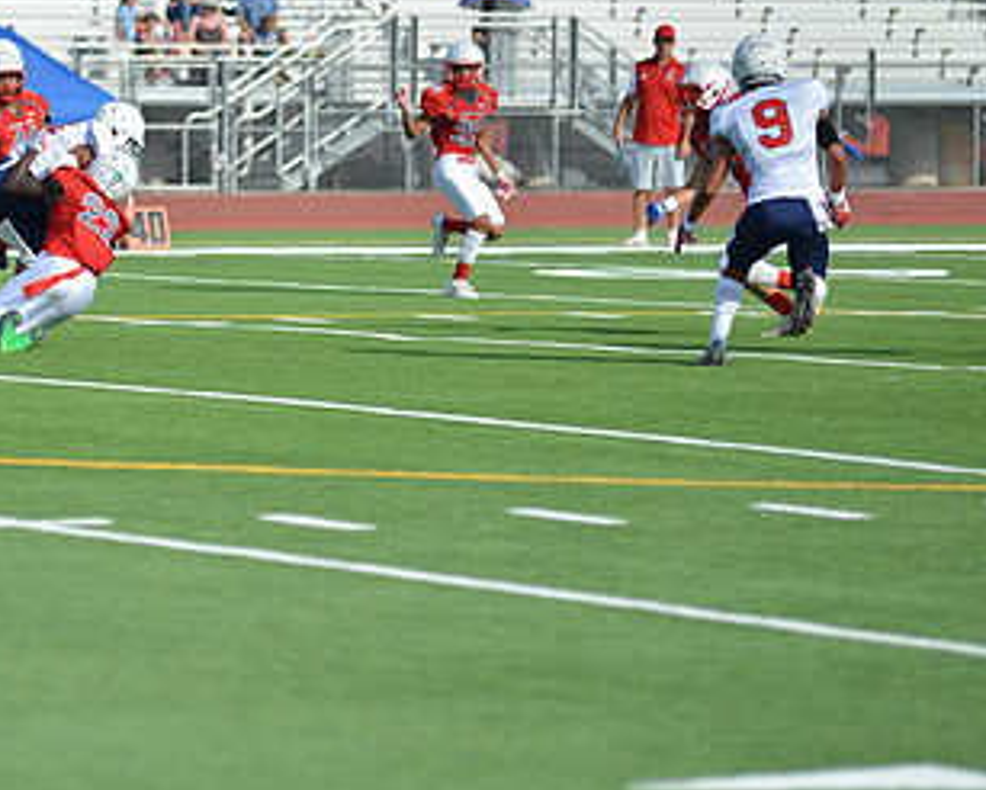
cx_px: 74
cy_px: 217
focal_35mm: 275
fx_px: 8030
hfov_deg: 7.0
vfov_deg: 5.6
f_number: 2.8
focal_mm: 155
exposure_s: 1/1600
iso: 100
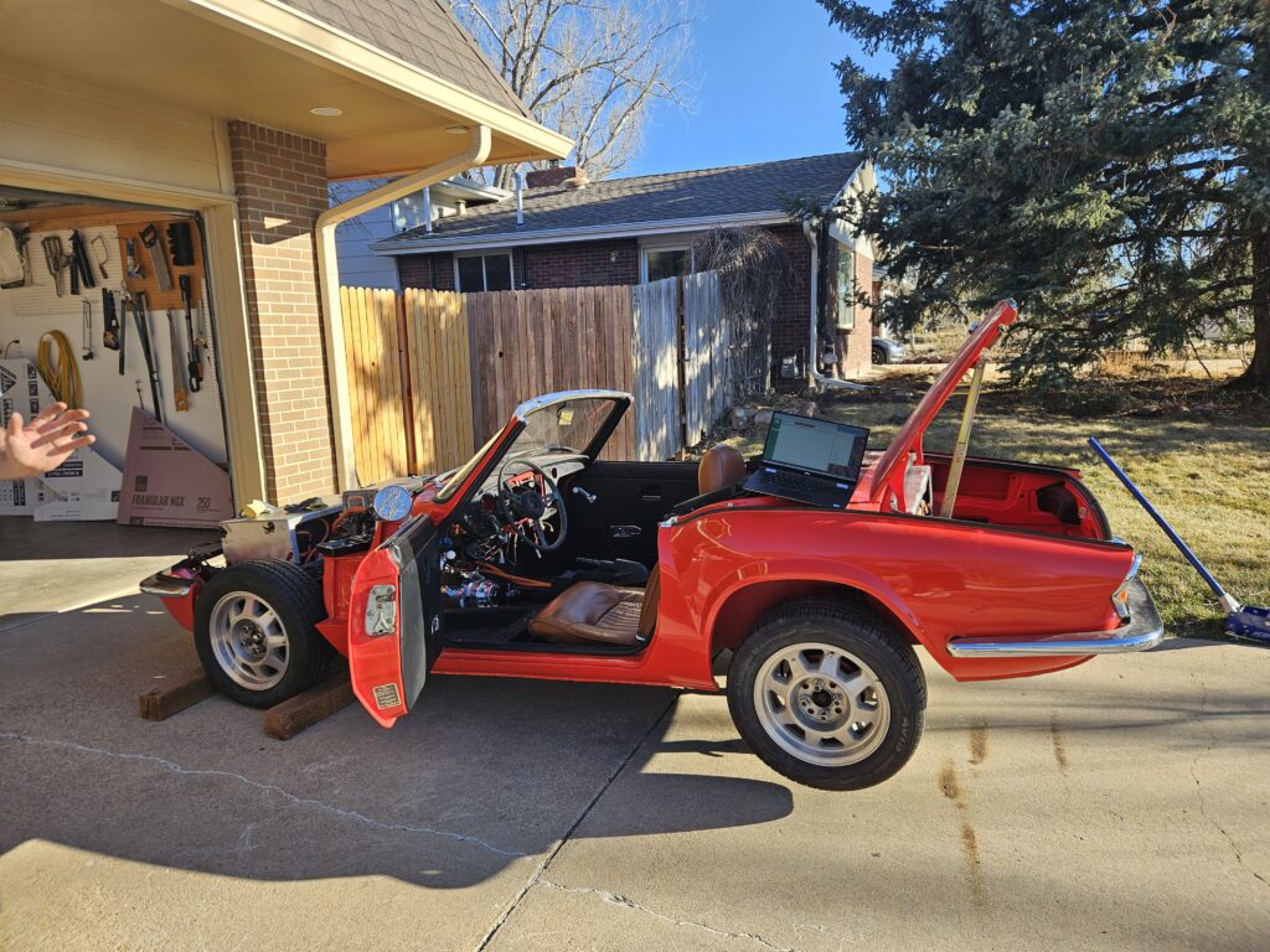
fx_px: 844
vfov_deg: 58.9
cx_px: 635
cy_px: 476
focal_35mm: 23
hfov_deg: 73.9
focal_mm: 5.4
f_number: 1.8
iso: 25
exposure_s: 1/499
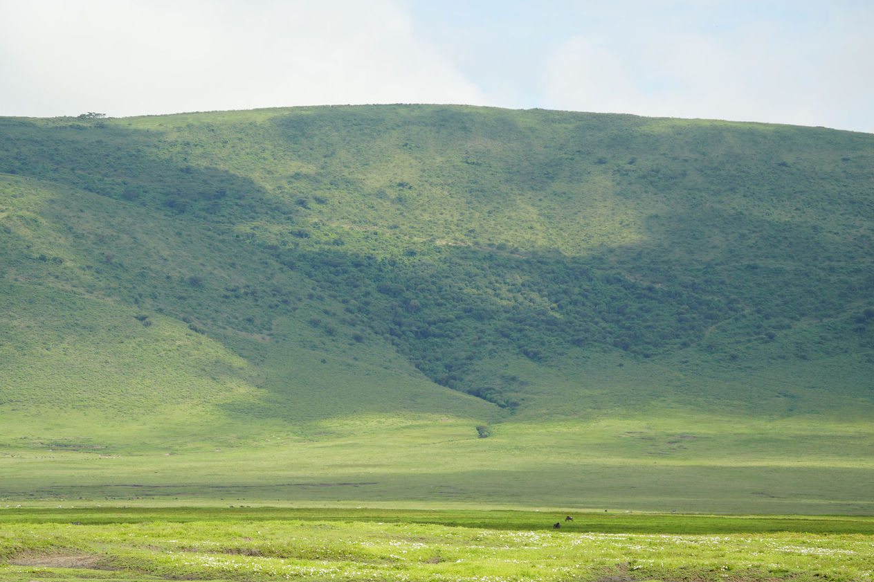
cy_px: 368
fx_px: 4950
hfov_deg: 10.1
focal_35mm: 204
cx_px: 409
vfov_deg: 6.7
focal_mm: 161
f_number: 7.1
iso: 100
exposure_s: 1/250
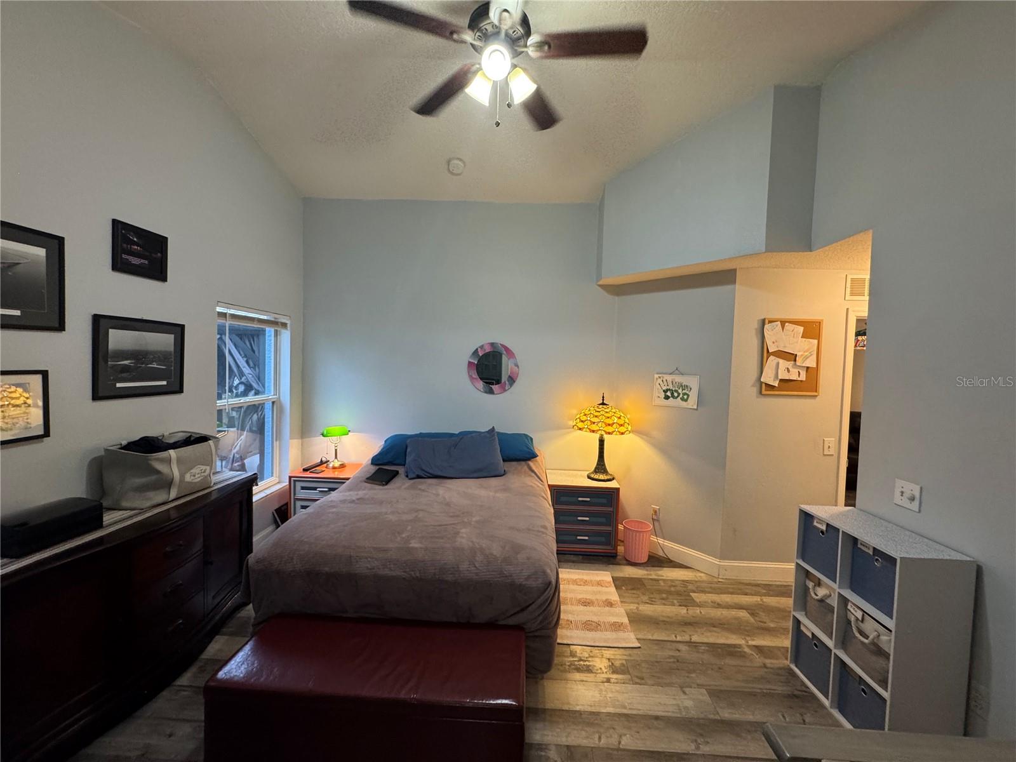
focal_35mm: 14
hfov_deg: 102.1
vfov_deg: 85.7
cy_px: 381
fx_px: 411
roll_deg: -2.0
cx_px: 508
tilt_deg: -3.8
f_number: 2.2
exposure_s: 1/60
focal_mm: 2.22
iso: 250
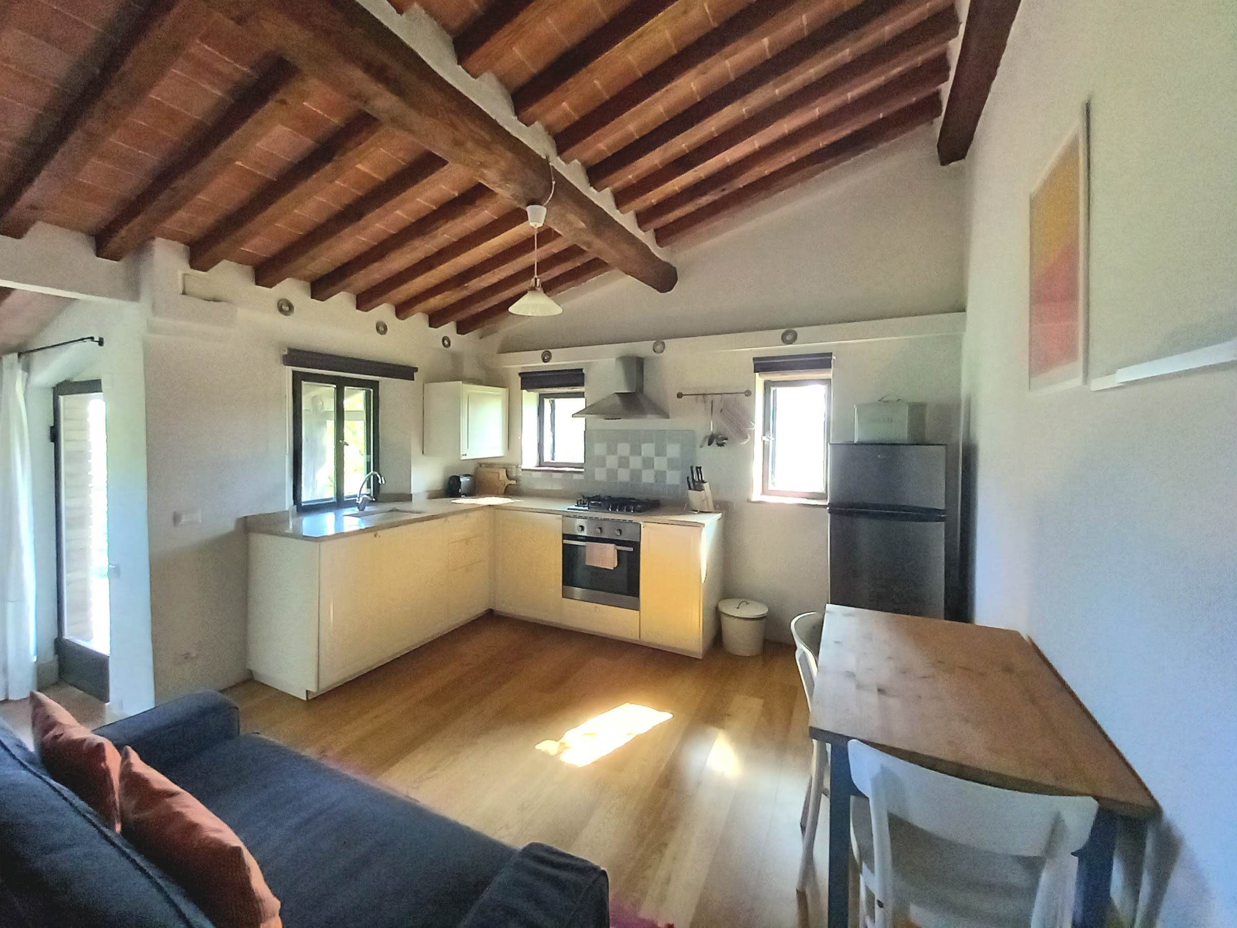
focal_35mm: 13
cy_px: 464
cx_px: 618
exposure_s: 1/25
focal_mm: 1.13
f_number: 2.2
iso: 400
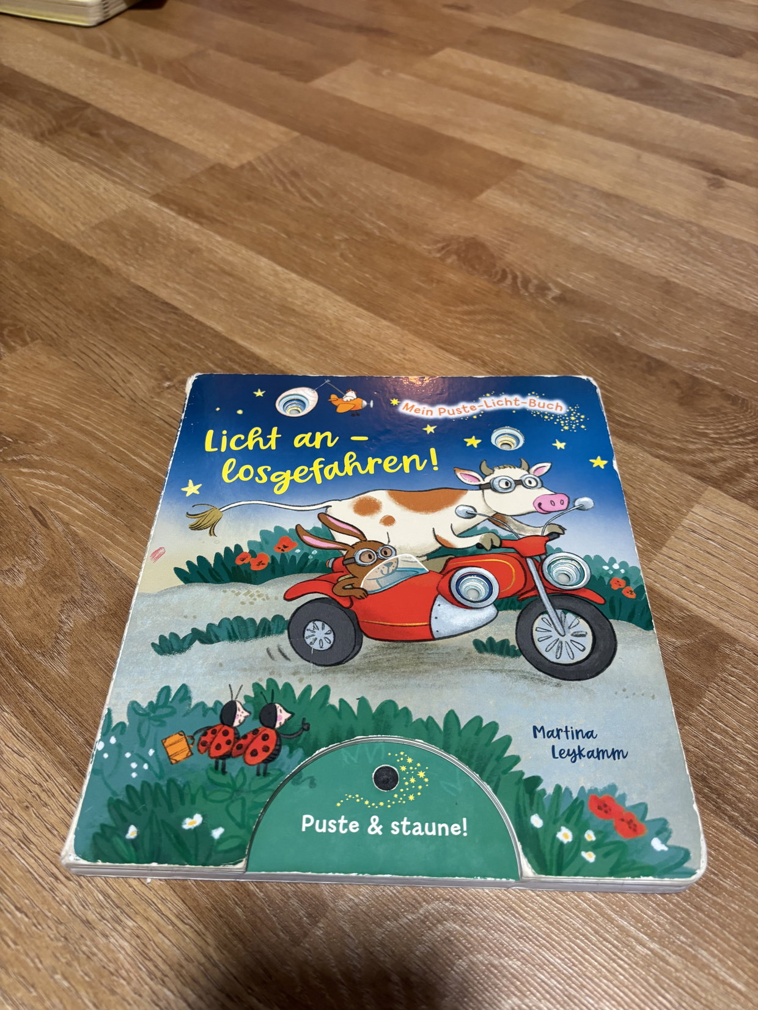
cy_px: 505
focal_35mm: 26
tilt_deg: -49.5
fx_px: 759
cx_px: 379
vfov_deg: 67.3
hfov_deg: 53.1
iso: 200
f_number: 1.6
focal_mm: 5.96
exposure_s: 1/50
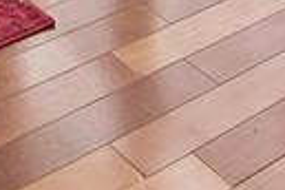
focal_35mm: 111
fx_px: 879
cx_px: 42
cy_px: -468
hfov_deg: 18.2
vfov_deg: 8.8
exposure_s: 1/40
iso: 100
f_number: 8
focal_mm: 14
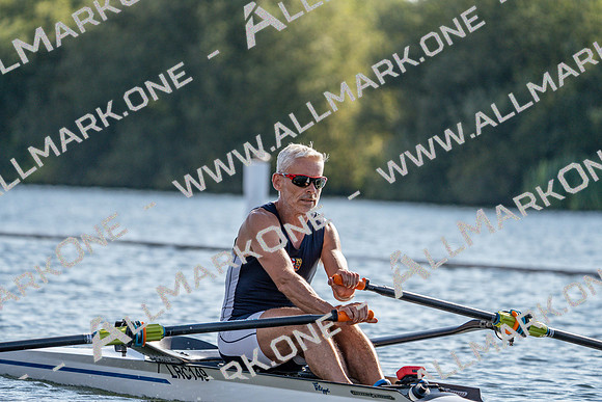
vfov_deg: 4.9
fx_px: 4683
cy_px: 201
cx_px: 301
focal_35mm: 280
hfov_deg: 7.4
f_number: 5.6
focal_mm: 280
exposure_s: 1/1600
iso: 250
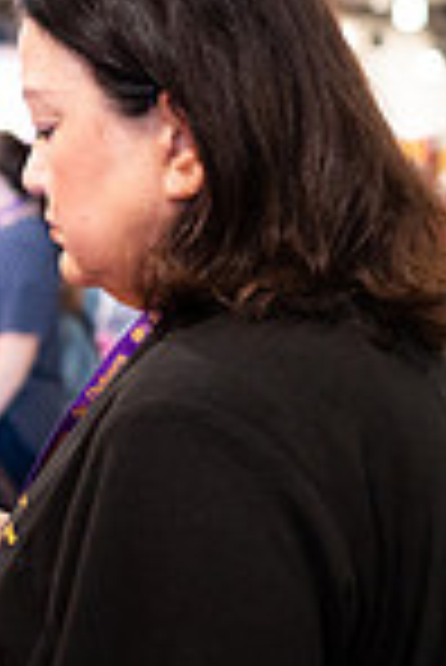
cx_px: -50
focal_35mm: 73
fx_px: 1353
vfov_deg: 27.5
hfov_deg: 18.0
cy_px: 220
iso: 1600
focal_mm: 24
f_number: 1.8
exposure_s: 1/200
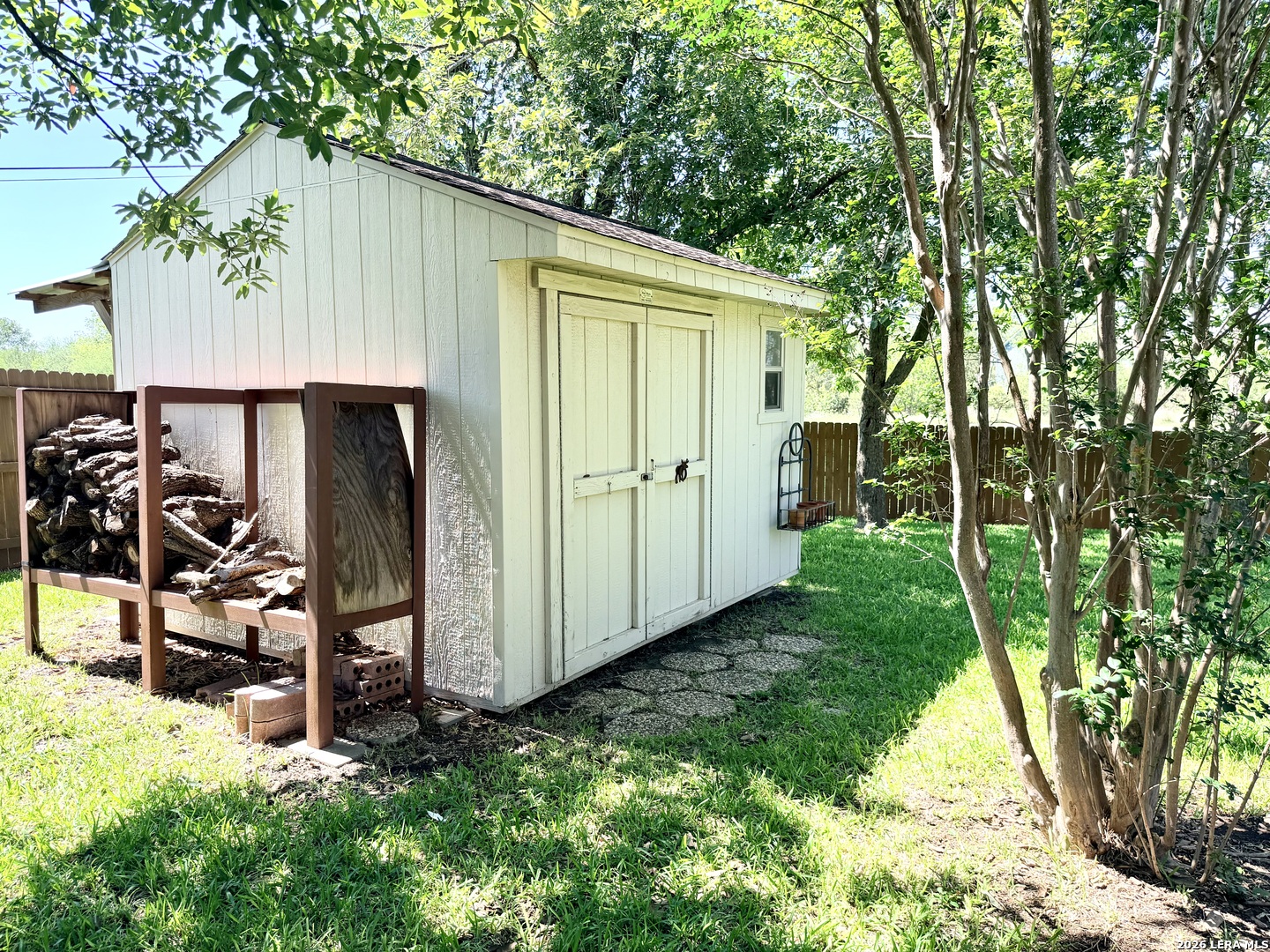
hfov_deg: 71.6
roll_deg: +0.3
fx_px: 881
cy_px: 476
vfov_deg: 56.8
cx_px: 635
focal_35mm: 24
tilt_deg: -6.1
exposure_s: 1/1075
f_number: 1.78
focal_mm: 6.76
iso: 100
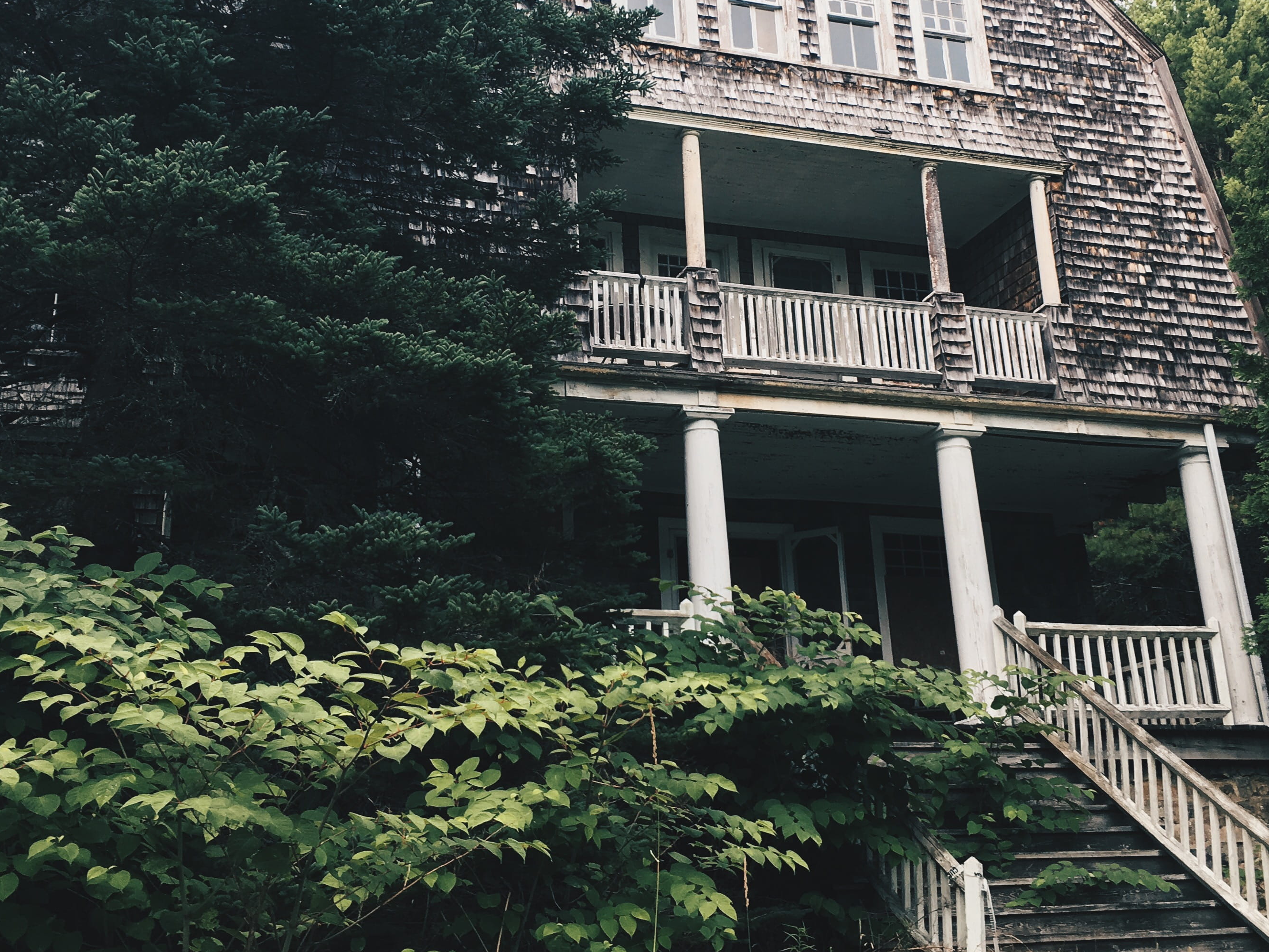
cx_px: 686
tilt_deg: +22.6
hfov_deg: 42.9
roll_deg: +2.0
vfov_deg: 32.6
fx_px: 1613
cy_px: 322
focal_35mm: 44
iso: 25
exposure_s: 1/60
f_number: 2.2
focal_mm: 4.15
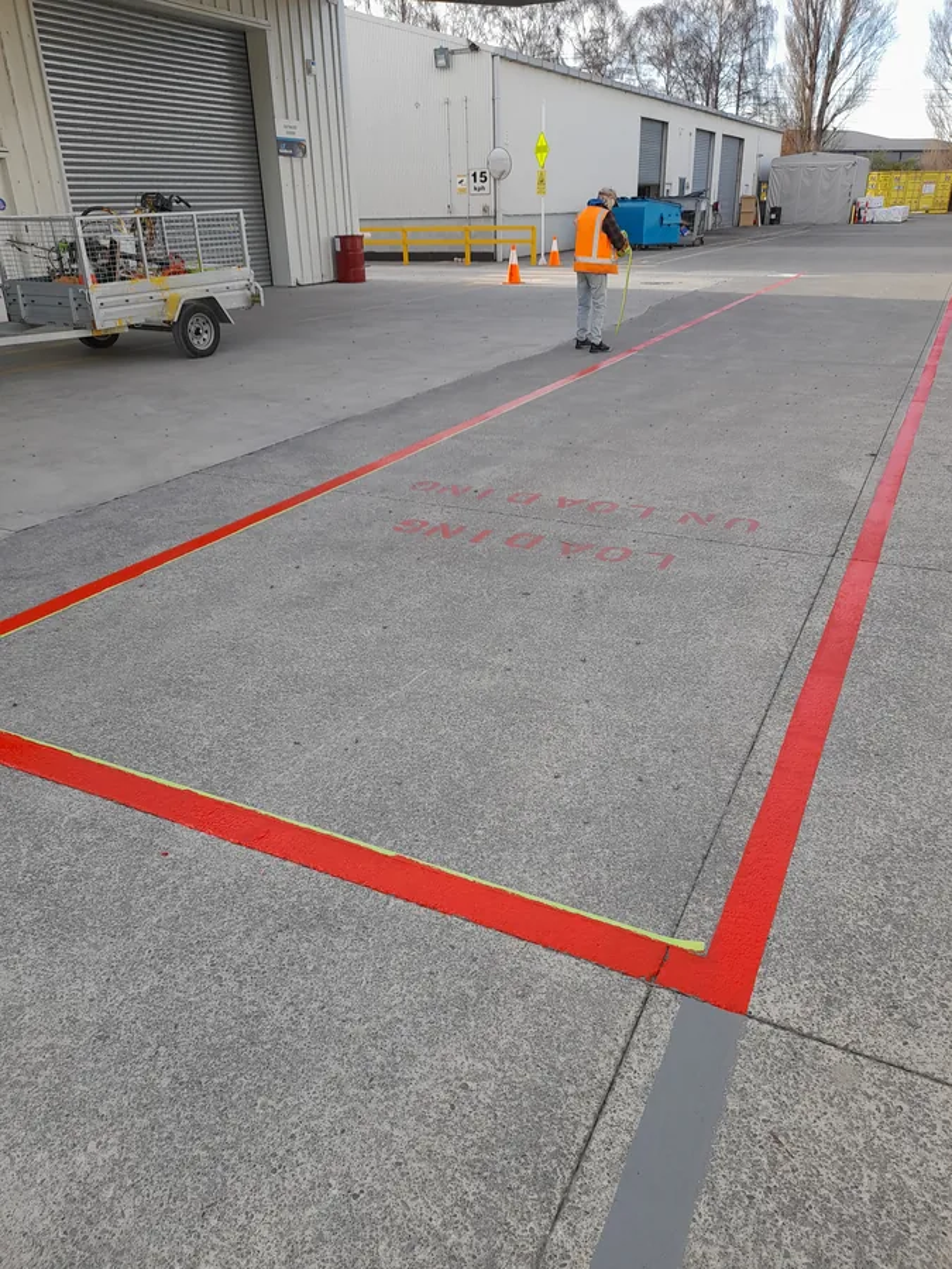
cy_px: 634
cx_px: 476
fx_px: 917
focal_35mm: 25
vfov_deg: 69.4
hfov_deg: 54.9
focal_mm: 4.6
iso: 20
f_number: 2
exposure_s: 1/147
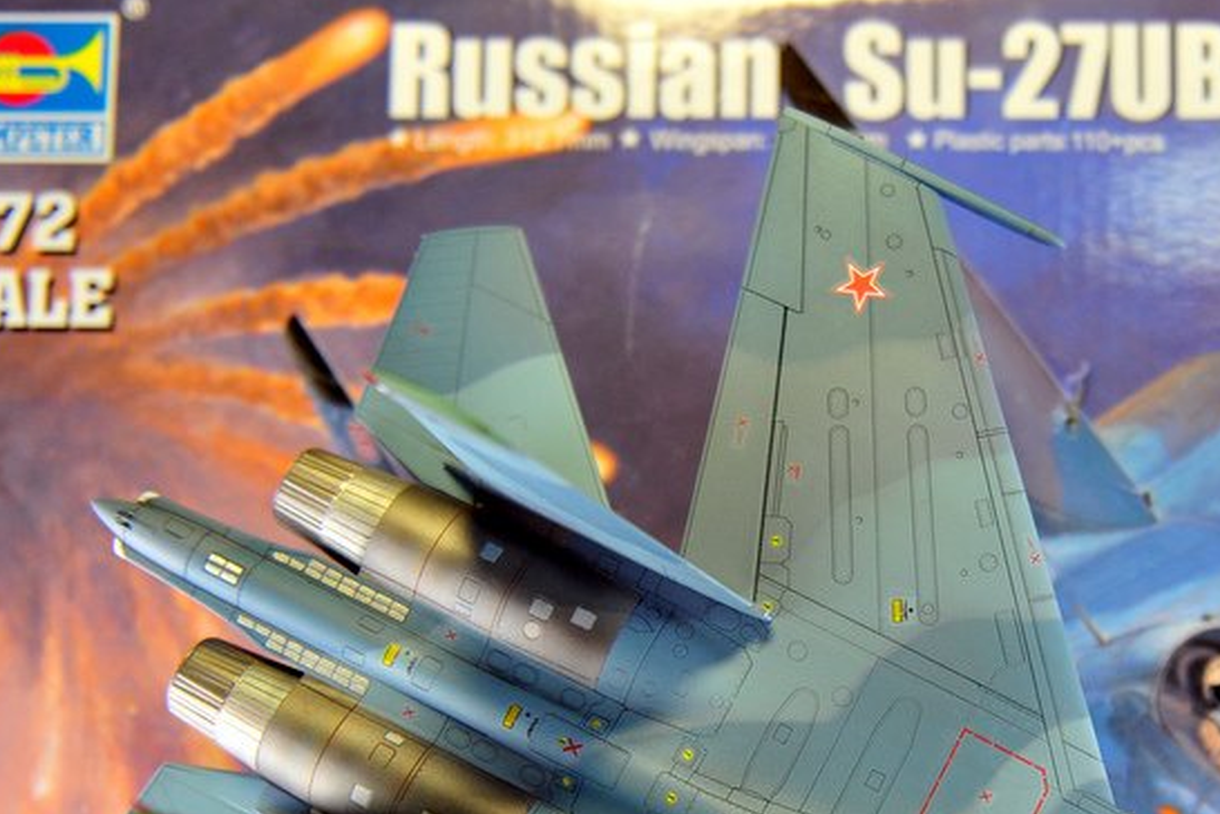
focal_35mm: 60
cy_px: 687
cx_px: 992
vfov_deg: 22.2
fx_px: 2033
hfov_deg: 32.4
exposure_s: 1/640
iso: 800
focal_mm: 32
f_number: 2.8
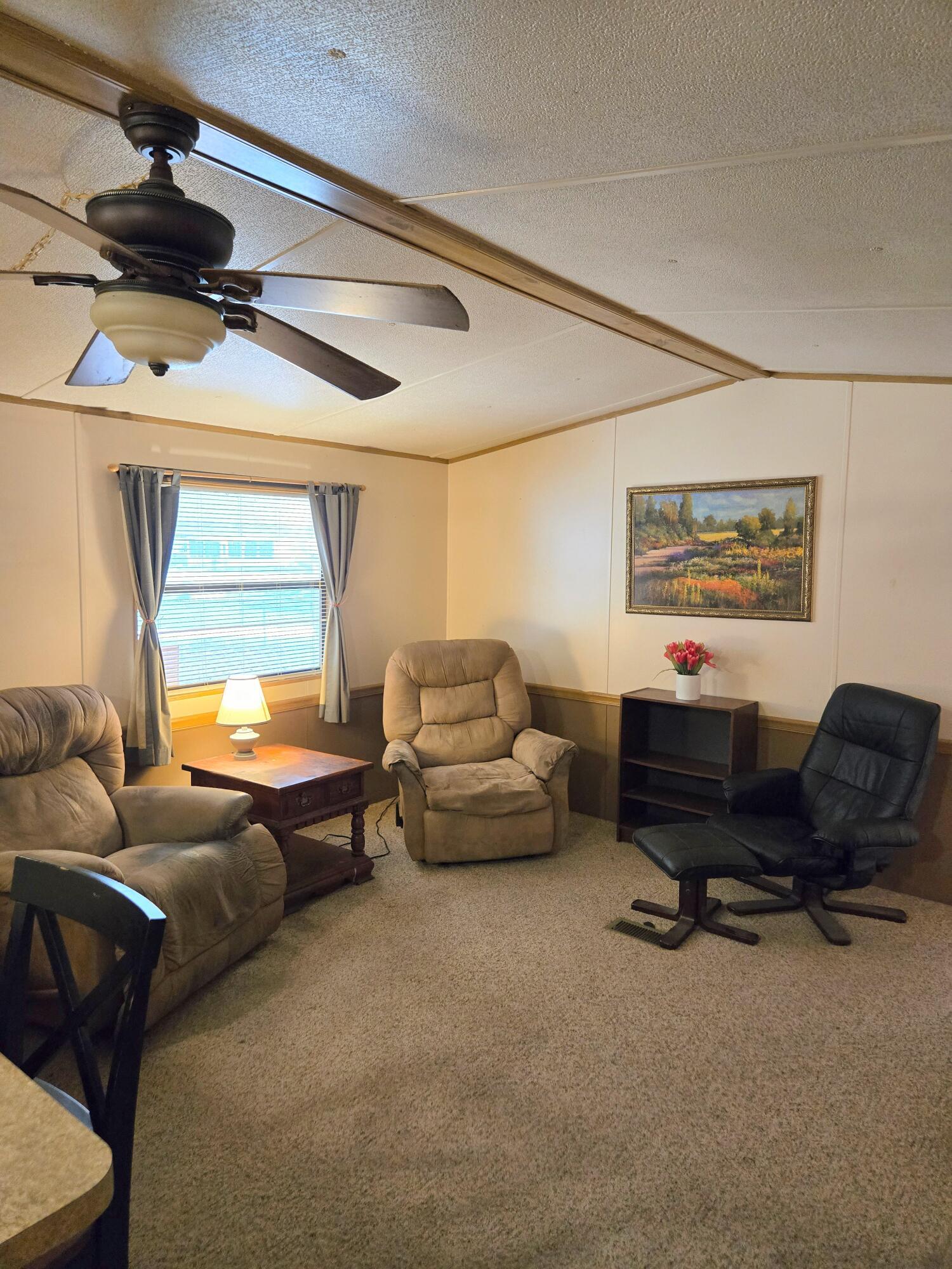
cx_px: 476
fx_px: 843
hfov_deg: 58.9
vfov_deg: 73.9
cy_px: 634
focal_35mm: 23
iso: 500
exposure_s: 1/120
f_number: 1.8
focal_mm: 5.4
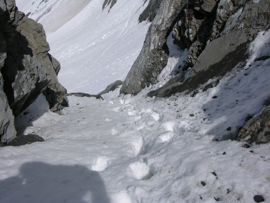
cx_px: 135
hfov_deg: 52.6
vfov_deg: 40.7
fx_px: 273
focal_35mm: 35
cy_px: 102
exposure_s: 1/412
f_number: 8
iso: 50
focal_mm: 8.9
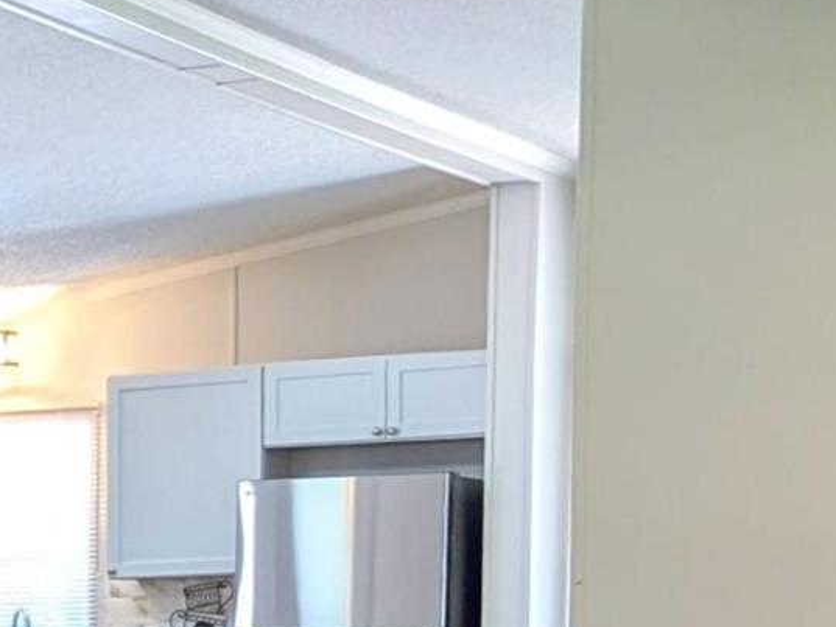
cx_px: -409
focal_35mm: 137
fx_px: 3309
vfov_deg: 10.3
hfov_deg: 13.6
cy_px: 1072
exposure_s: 1/60
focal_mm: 6.81
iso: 92
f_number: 1.85
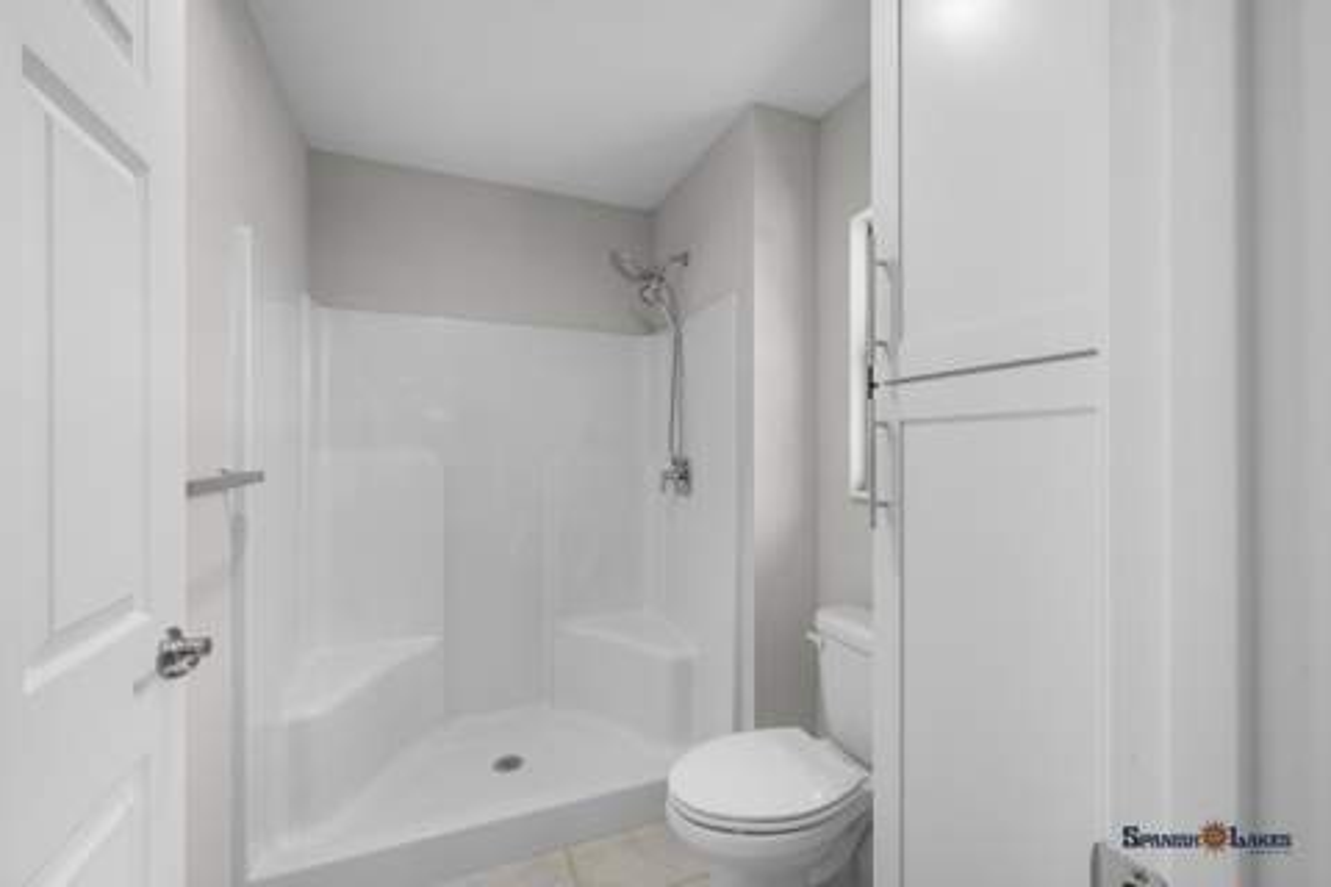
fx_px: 555
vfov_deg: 77.3
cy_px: 444
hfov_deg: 100.4
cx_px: 666
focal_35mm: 15
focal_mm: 15
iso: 500
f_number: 11
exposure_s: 1/10
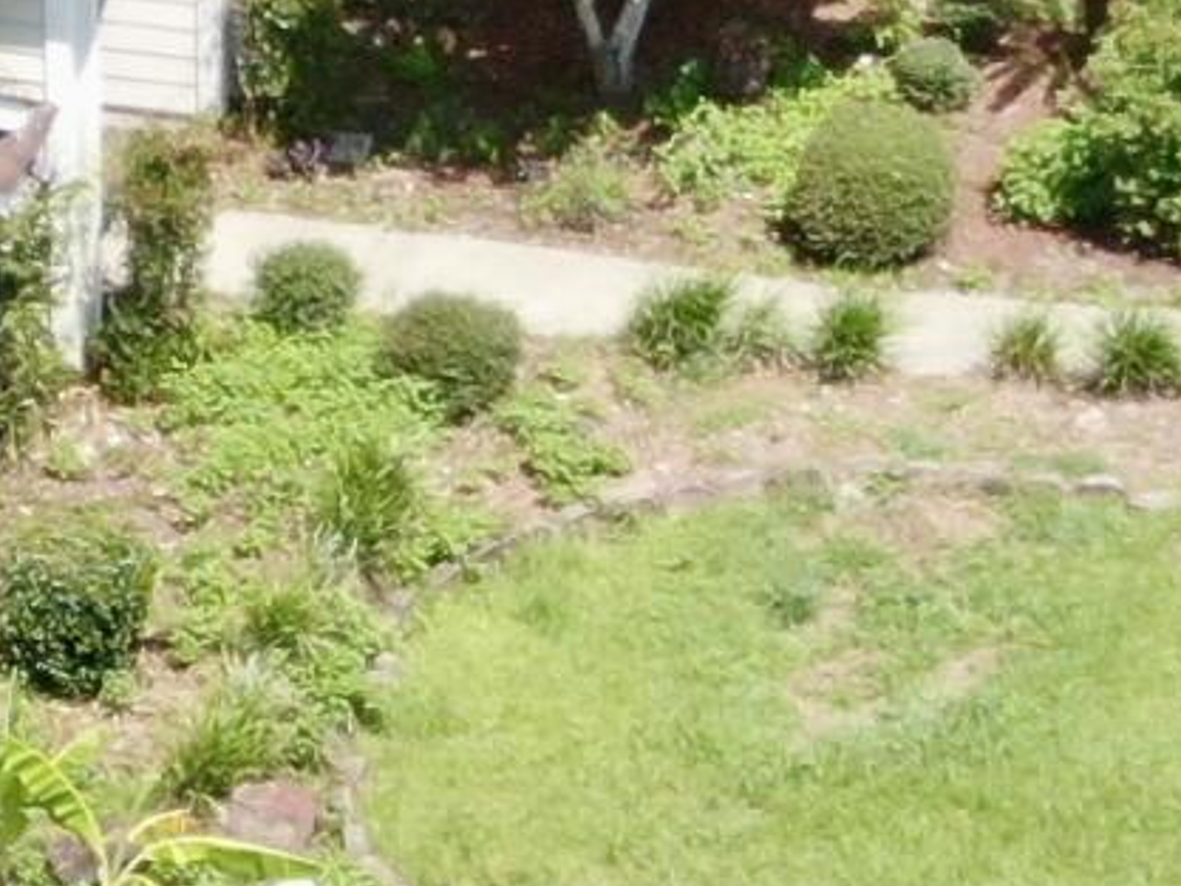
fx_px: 11774
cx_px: 187
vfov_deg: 4.3
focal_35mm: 345
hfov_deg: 5.7
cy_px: 529
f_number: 3.8
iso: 100
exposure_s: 1/320
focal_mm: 8.6
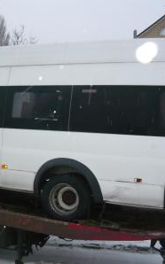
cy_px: 132
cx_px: 41
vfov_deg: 42.7
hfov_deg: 27.0
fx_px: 338
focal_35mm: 47
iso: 250
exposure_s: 1/30
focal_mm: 5.5
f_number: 2.8
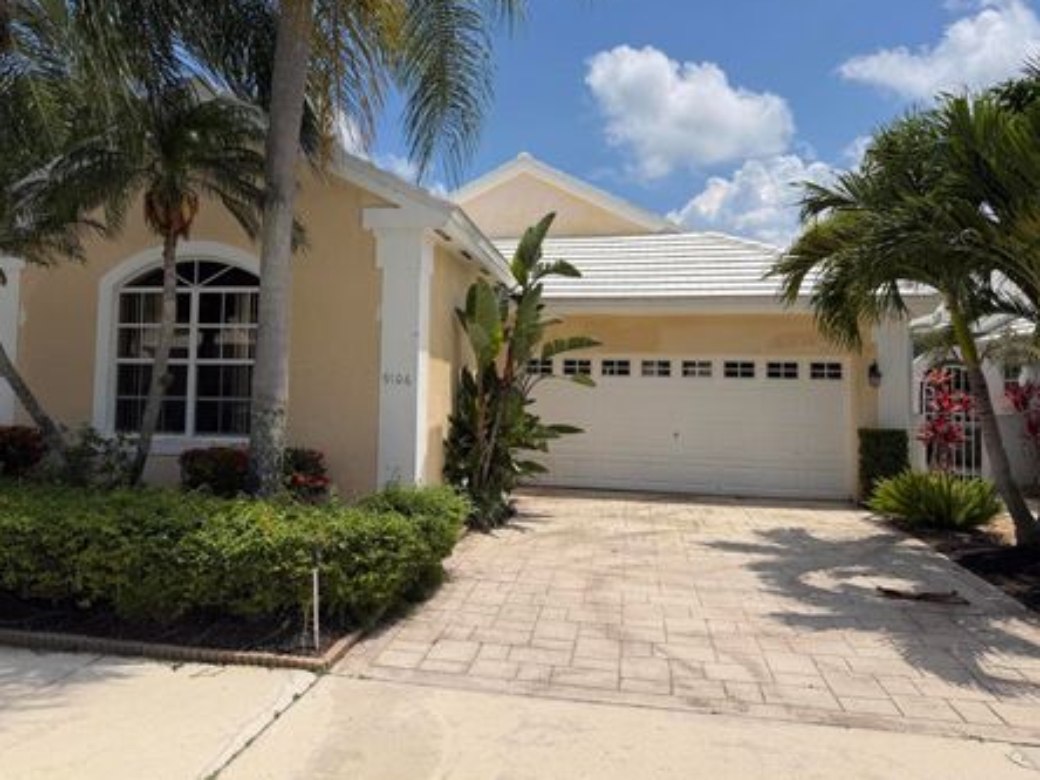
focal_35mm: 27
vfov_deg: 51.3
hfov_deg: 65.2
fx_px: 811
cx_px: 466
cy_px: 348
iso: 80
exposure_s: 1/10309
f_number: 1.78
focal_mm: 6.76
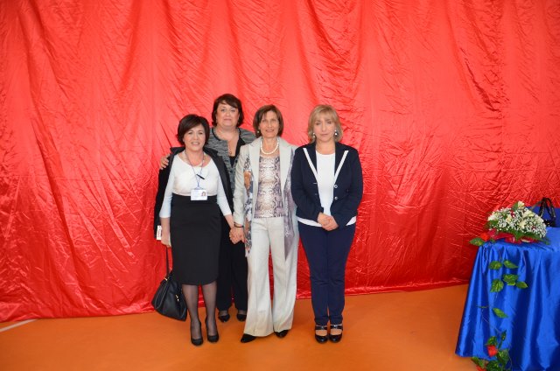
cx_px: 280
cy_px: 186
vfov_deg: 47.7
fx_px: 419
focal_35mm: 27
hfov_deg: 67.5
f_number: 3.5
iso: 640
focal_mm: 18
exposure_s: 1/60
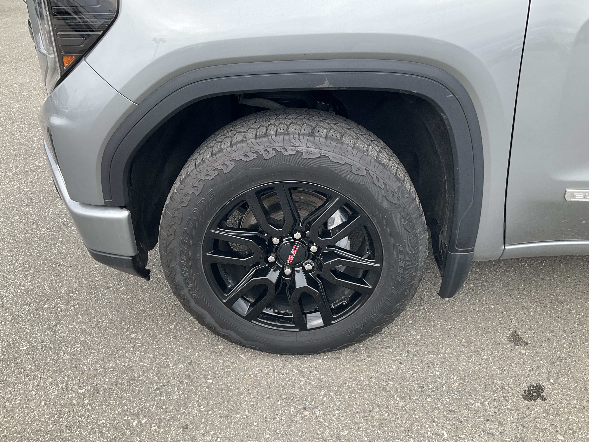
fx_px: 493
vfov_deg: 48.2
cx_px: 294
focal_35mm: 29
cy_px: 221
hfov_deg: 61.7
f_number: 1.8
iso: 25
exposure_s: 1/322
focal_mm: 3
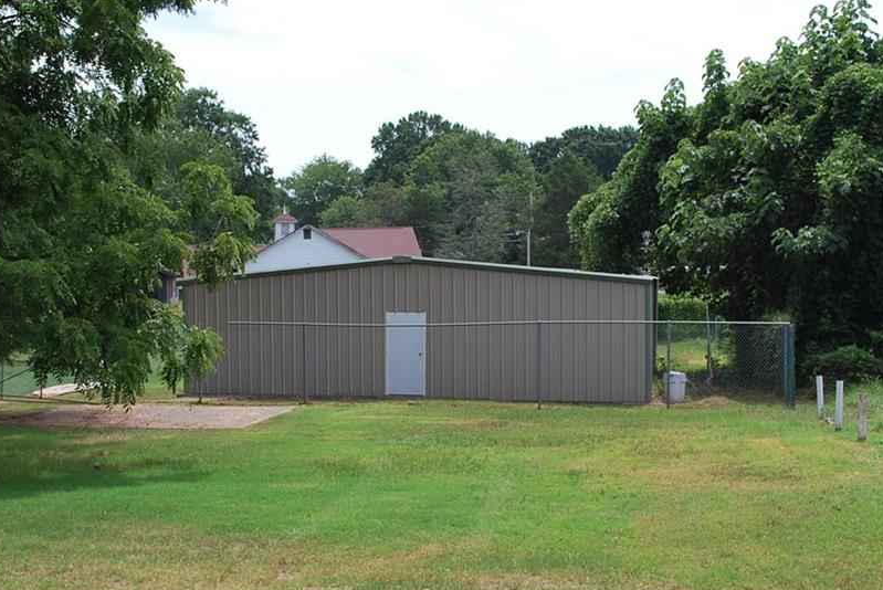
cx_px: 392
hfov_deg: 39.5
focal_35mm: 50
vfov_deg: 26.9
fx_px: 1227
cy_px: 376
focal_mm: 26
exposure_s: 1/200
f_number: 7.1
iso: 100
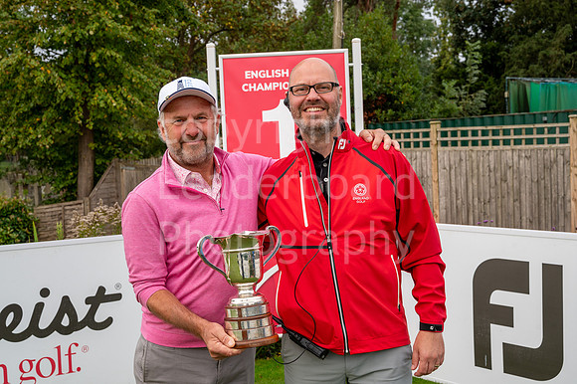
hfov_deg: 42.8
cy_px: 192
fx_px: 737
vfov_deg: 29.2
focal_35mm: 46
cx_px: 288
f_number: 7.1
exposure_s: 1/100
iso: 320
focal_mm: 46
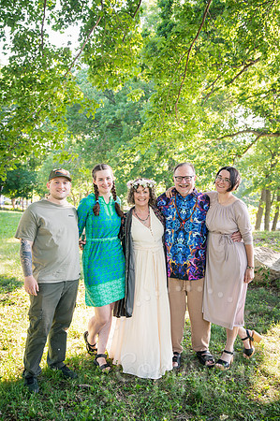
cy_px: 210
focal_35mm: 38
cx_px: 140
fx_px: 444
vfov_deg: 50.7
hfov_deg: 35.0
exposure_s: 1/320
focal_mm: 38
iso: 1000
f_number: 4
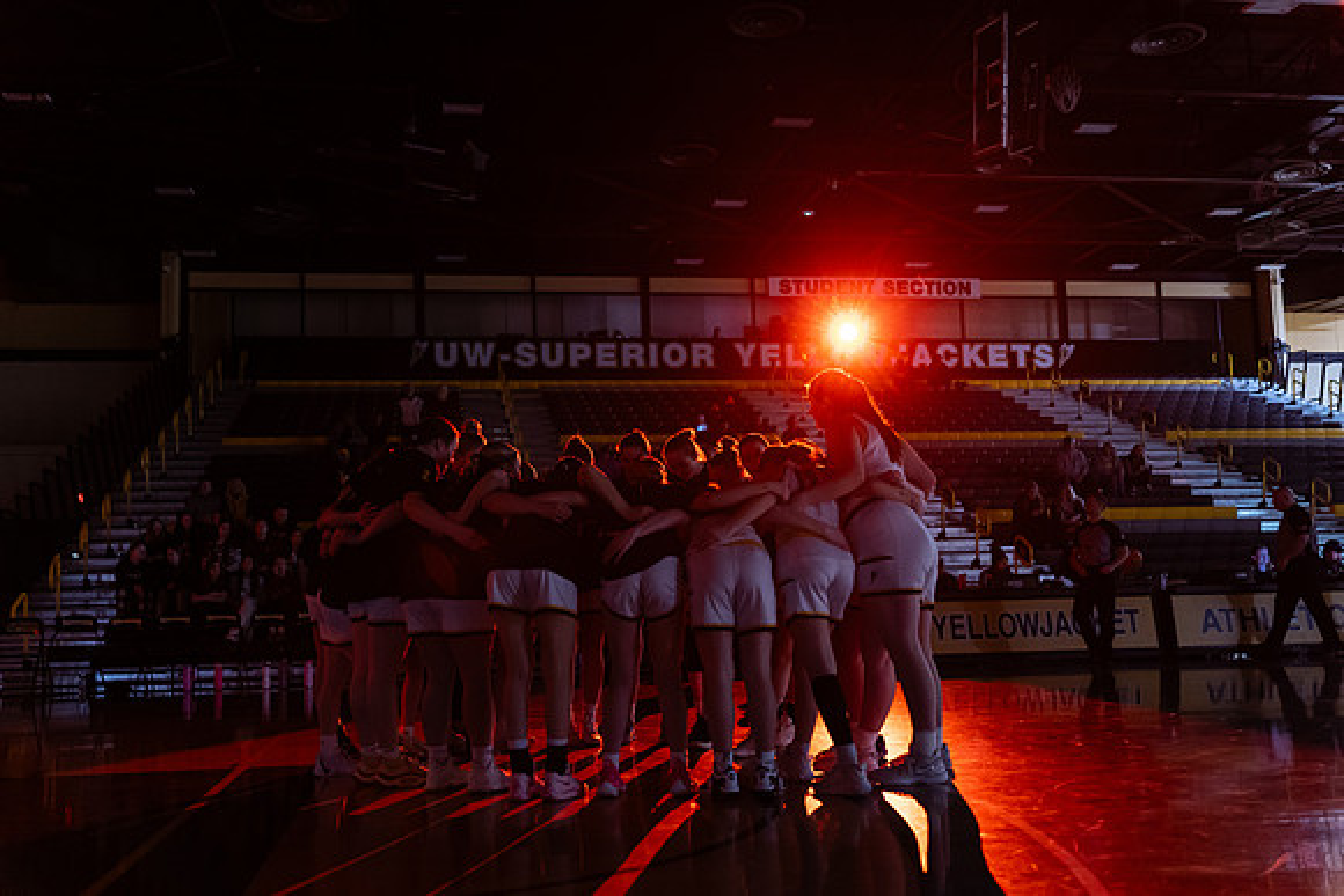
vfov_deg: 37.0
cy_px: 448
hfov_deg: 53.3
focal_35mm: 36
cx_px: 663
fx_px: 1338
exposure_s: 1/100
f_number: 2
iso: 3200
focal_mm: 35
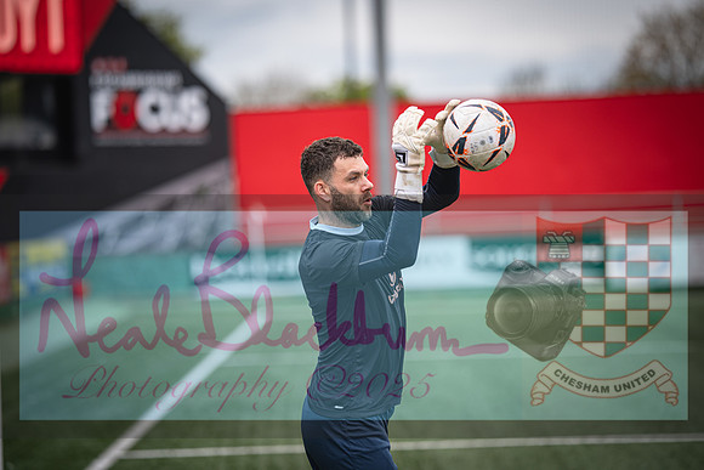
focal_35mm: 135
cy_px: 235
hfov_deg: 15.2
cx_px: 352
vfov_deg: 10.2
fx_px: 2640
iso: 100
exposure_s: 1/1900
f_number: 1.8
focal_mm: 135
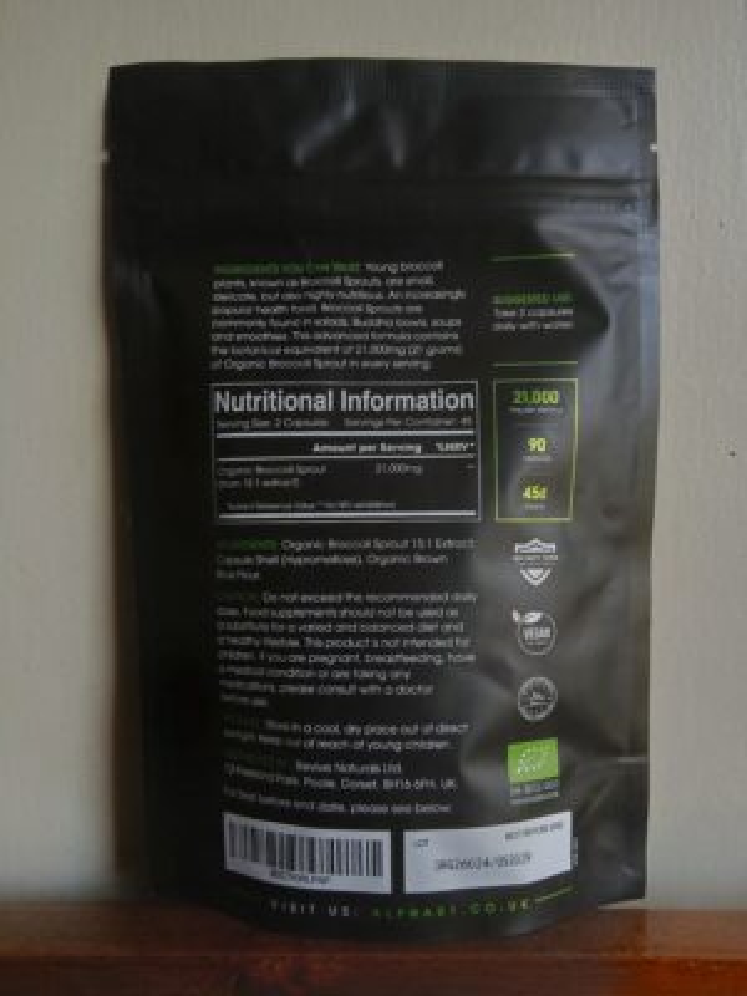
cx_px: 374
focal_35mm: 26
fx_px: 748
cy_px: 498
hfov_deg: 53.1
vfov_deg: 67.3
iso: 250
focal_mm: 3.98
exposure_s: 1/50
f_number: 1.8
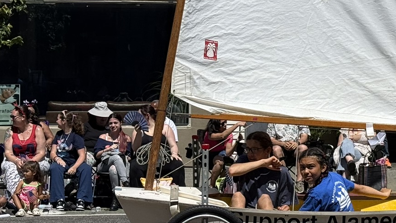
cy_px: -10
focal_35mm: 124
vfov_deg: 9.7
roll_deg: +0.1
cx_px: 351
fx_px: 1302
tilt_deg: +3.1
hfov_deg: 17.1
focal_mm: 6.76
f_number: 1.78
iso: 64
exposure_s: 1/8772
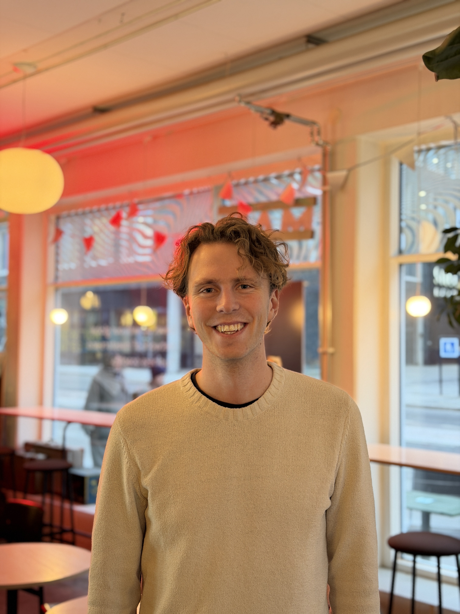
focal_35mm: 48
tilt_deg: +2.7
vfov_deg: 39.7
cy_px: 307
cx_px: 230
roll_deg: -0.7
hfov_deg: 30.3
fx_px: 850
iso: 200
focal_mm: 6.76
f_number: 1.78
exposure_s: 1/33
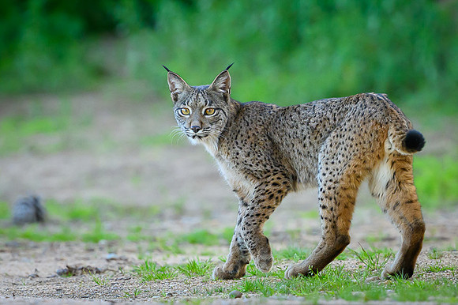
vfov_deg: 1.7
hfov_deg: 2.6
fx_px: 10217
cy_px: 128
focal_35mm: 804
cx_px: 213
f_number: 4
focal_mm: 400
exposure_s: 1/1600
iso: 1600
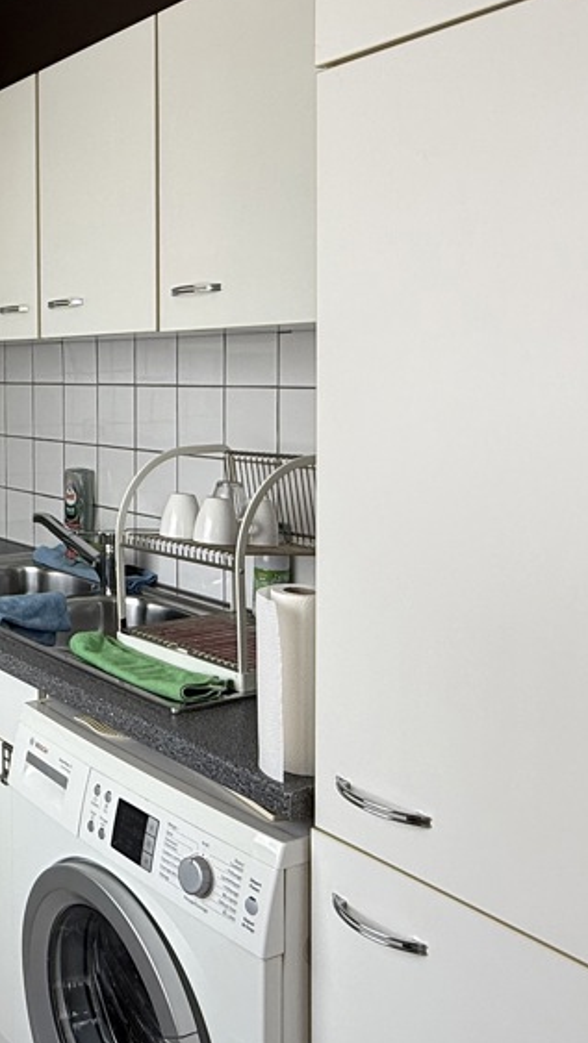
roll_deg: -0.3
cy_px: 417
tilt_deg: -2.4
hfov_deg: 29.2
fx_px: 1025
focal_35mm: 37
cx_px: -42
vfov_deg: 53.6
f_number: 2.2
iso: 64
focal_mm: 2.22
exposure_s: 1/99
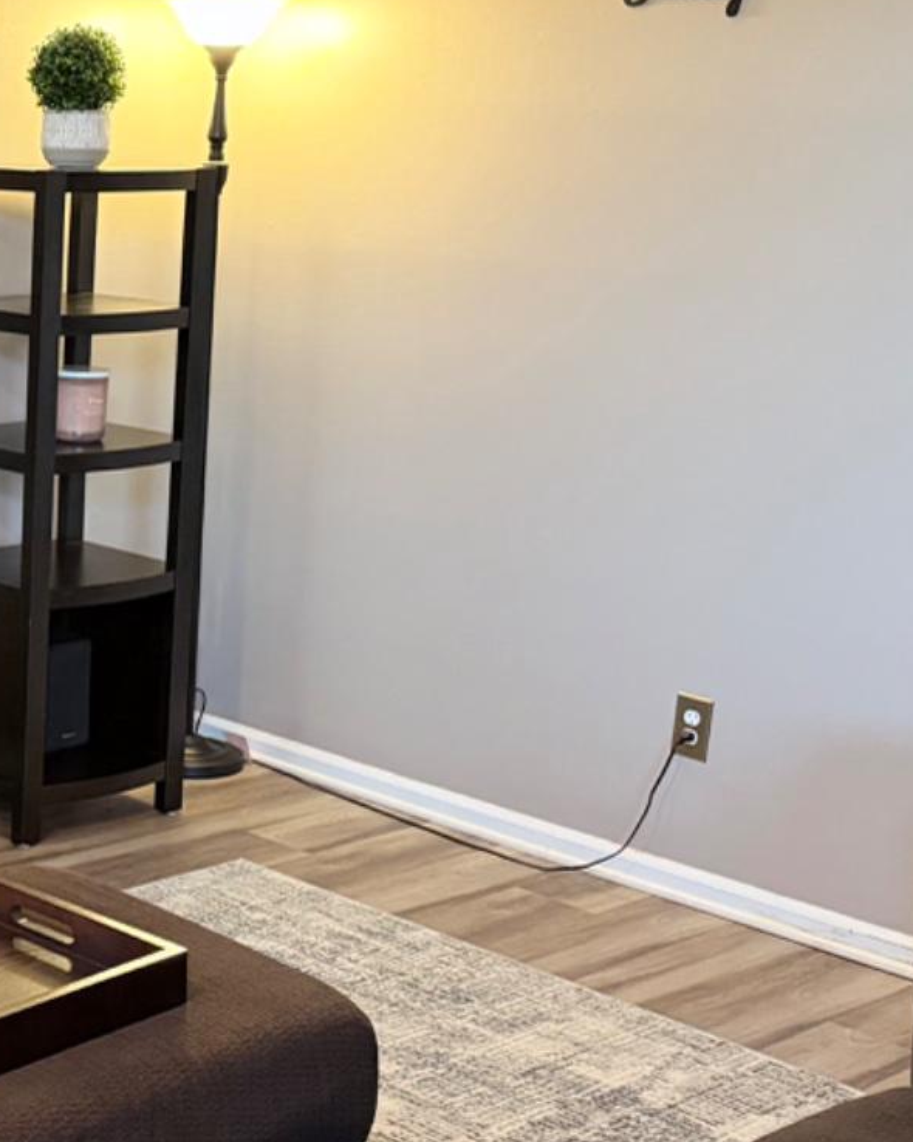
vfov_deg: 29.1
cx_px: -144
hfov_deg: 21.9
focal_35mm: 65
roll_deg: -0.5
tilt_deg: -12.4
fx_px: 2196
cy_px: 577
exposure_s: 1/60
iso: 640
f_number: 1.78
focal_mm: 6.76
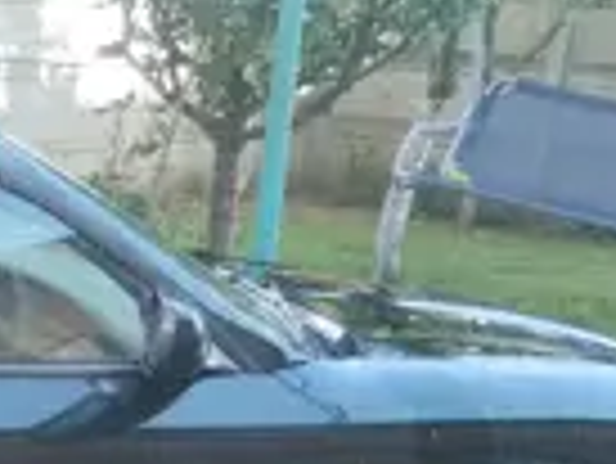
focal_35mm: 123
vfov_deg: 11.2
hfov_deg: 14.7
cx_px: -364
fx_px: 2191
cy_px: 865
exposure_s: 1/100
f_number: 1.8
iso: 141
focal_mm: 4.27
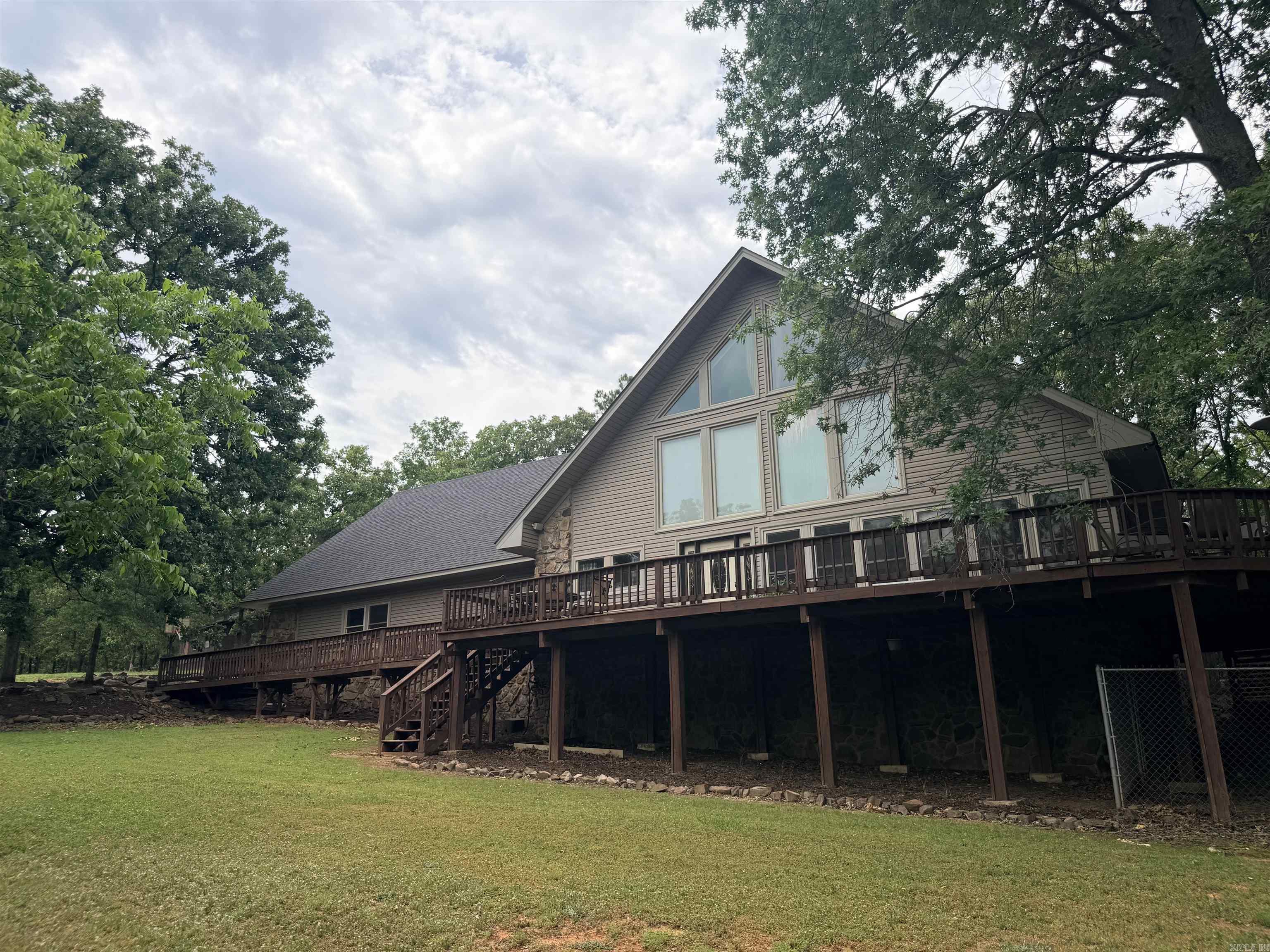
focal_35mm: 24
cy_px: 476
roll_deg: +1.1
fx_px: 881
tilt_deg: +17.4
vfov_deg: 56.8
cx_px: 635
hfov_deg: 71.6
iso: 80
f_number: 1.78
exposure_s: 1/3759
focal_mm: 6.76
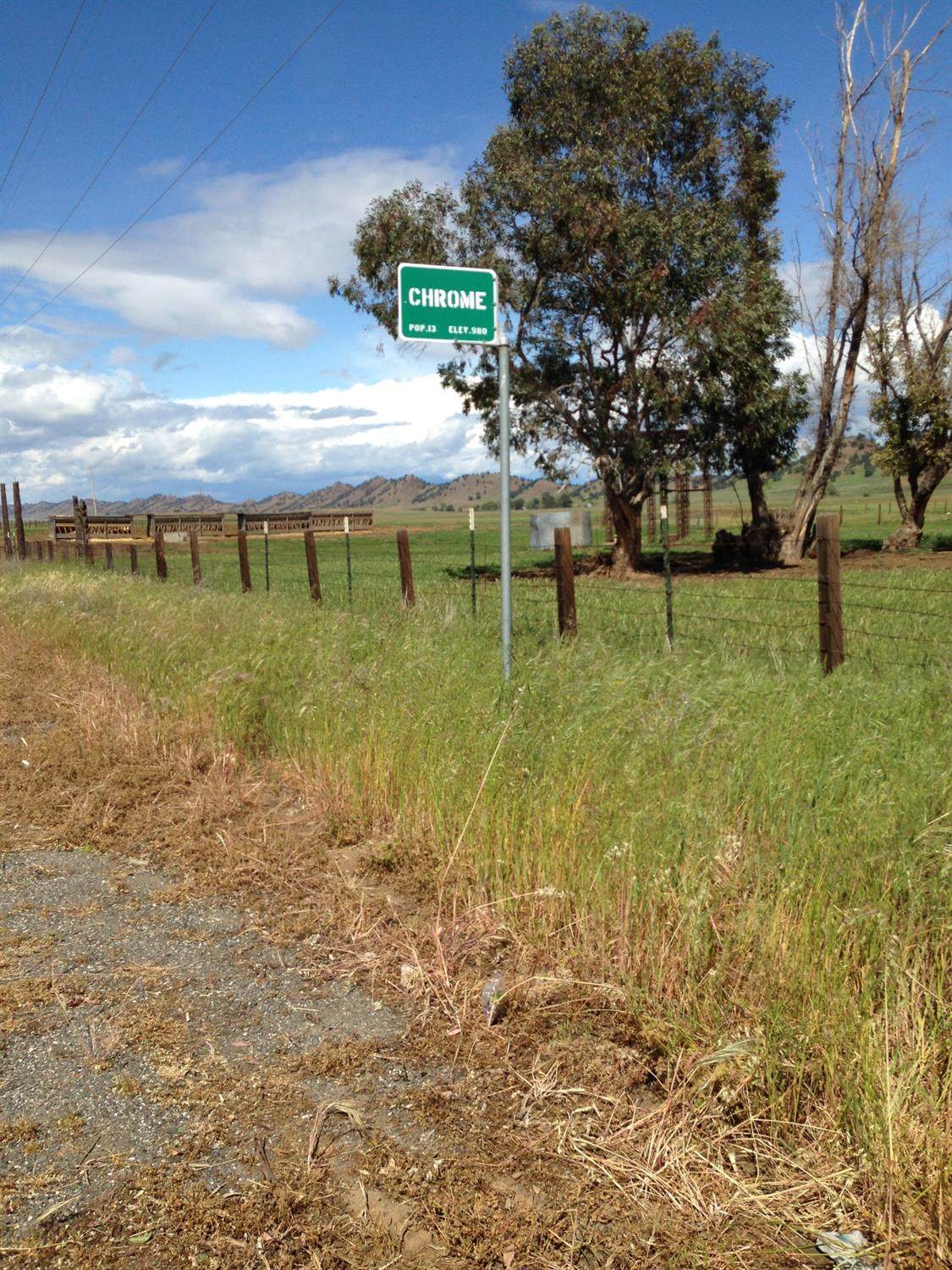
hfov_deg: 42.9
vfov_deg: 55.4
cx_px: 476
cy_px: 635
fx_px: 1210
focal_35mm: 33
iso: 50
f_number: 2.4
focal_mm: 4.12
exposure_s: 1/2463
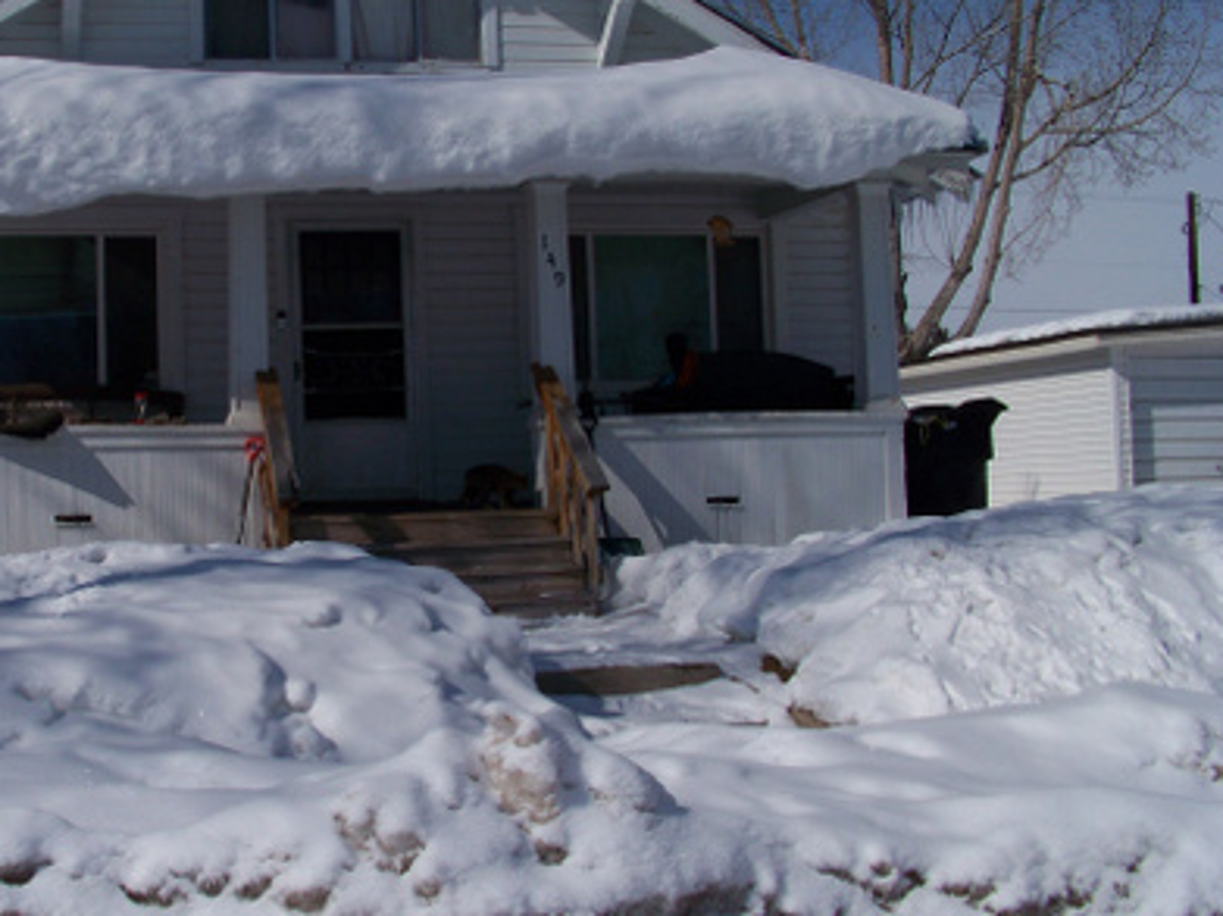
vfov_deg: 27.0
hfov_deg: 34.7
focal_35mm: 54
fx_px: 1907
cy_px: 416
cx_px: 294
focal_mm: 5.85
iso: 64
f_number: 5.6
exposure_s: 1/1600
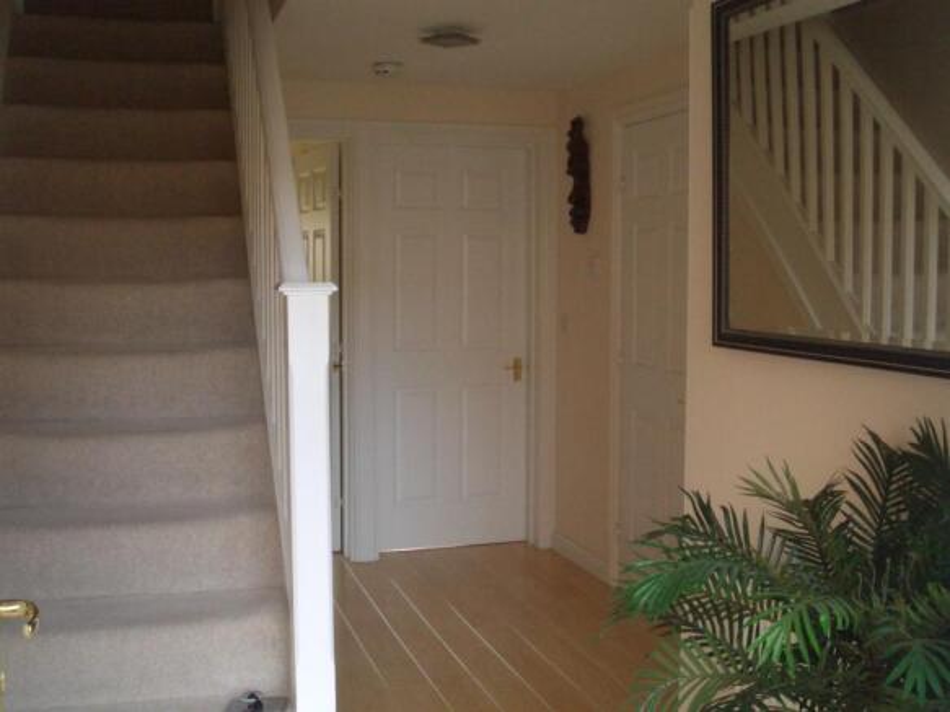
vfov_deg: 33.6
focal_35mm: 43
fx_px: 1180
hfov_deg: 43.9
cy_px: 356
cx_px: 475
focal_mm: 5.7
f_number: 4.3
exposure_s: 1/40
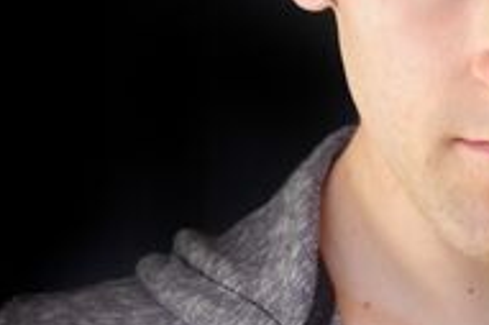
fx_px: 2158
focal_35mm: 159
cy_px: 50
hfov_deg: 12.7
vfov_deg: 8.6
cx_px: 517
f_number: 7.1
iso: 2000
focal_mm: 42.5
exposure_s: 1/320
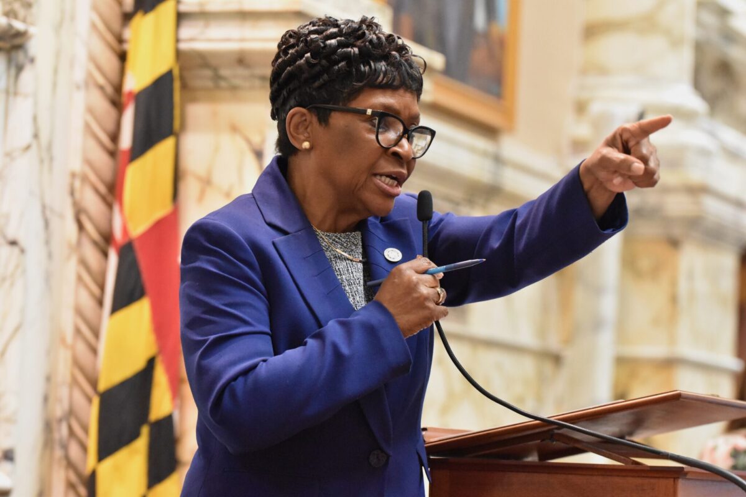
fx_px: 3046
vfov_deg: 9.3
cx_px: 373
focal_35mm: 147
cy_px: 248
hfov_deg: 14.0
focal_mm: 98
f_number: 3.2
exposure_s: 1/125
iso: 6400
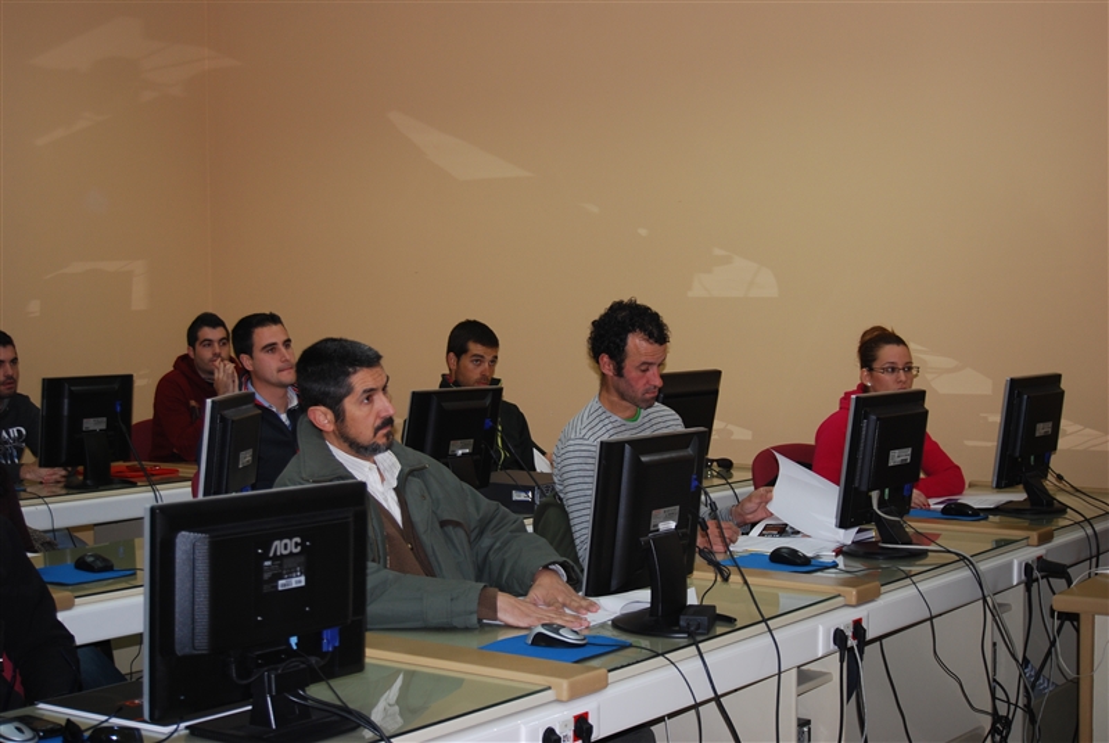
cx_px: 554
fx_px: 1758
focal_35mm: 57
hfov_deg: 35.0
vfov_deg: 23.9
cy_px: 372
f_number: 4.8
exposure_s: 1/60
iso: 220
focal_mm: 38
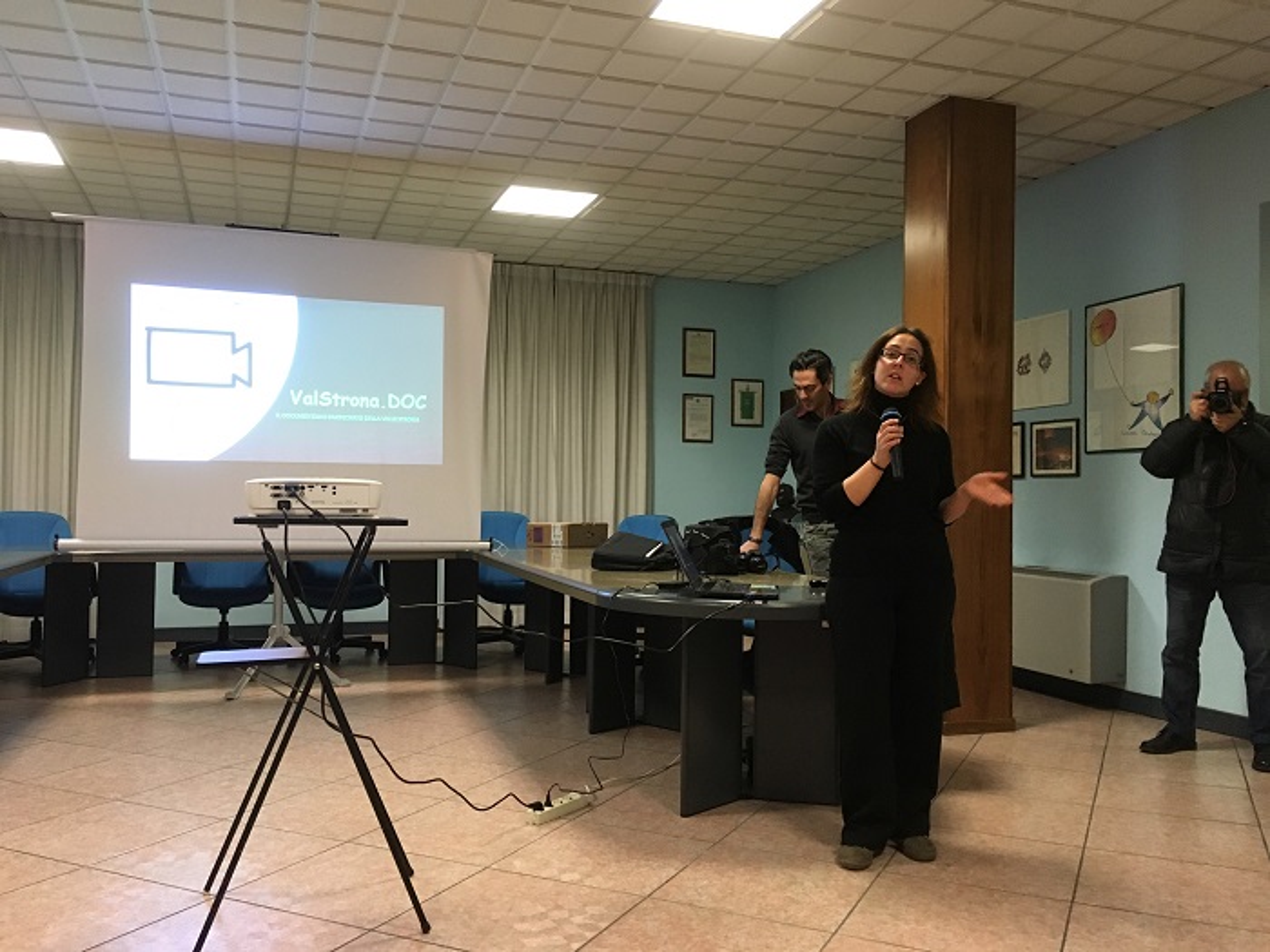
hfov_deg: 61.7
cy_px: 476
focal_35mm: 29
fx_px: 1064
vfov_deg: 48.2
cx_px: 635
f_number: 2.2
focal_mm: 4.15
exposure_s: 1/25
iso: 200
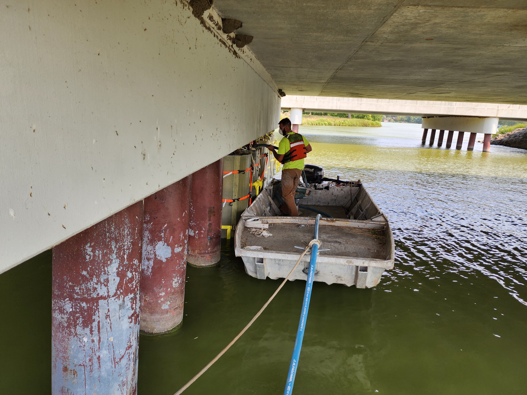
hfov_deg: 73.9
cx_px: 264
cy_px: 198
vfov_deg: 58.9
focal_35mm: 23
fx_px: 350
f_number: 1.8
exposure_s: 1/194
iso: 12
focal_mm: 6.4
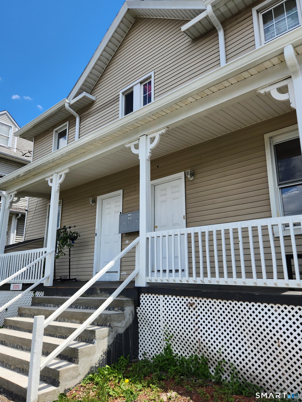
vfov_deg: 73.9
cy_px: 201
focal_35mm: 23
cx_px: 151
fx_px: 268
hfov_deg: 58.9
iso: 20
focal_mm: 5.4
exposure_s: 1/1365
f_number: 1.8
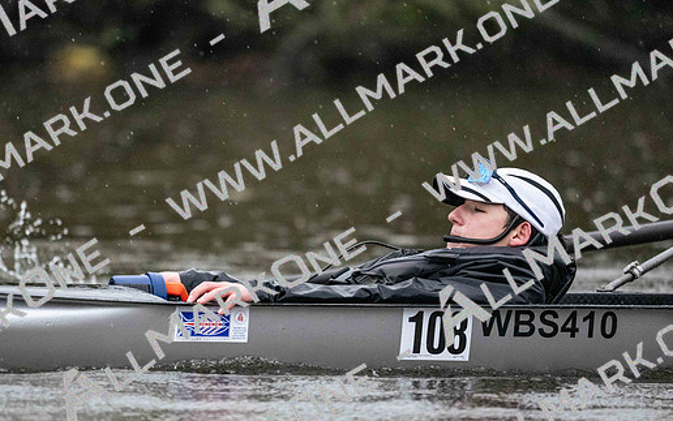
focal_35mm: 458
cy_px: 224
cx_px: 327
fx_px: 8404
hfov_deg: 4.6
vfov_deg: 2.9
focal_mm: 400
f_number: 4.5
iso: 11400
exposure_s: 1/1600
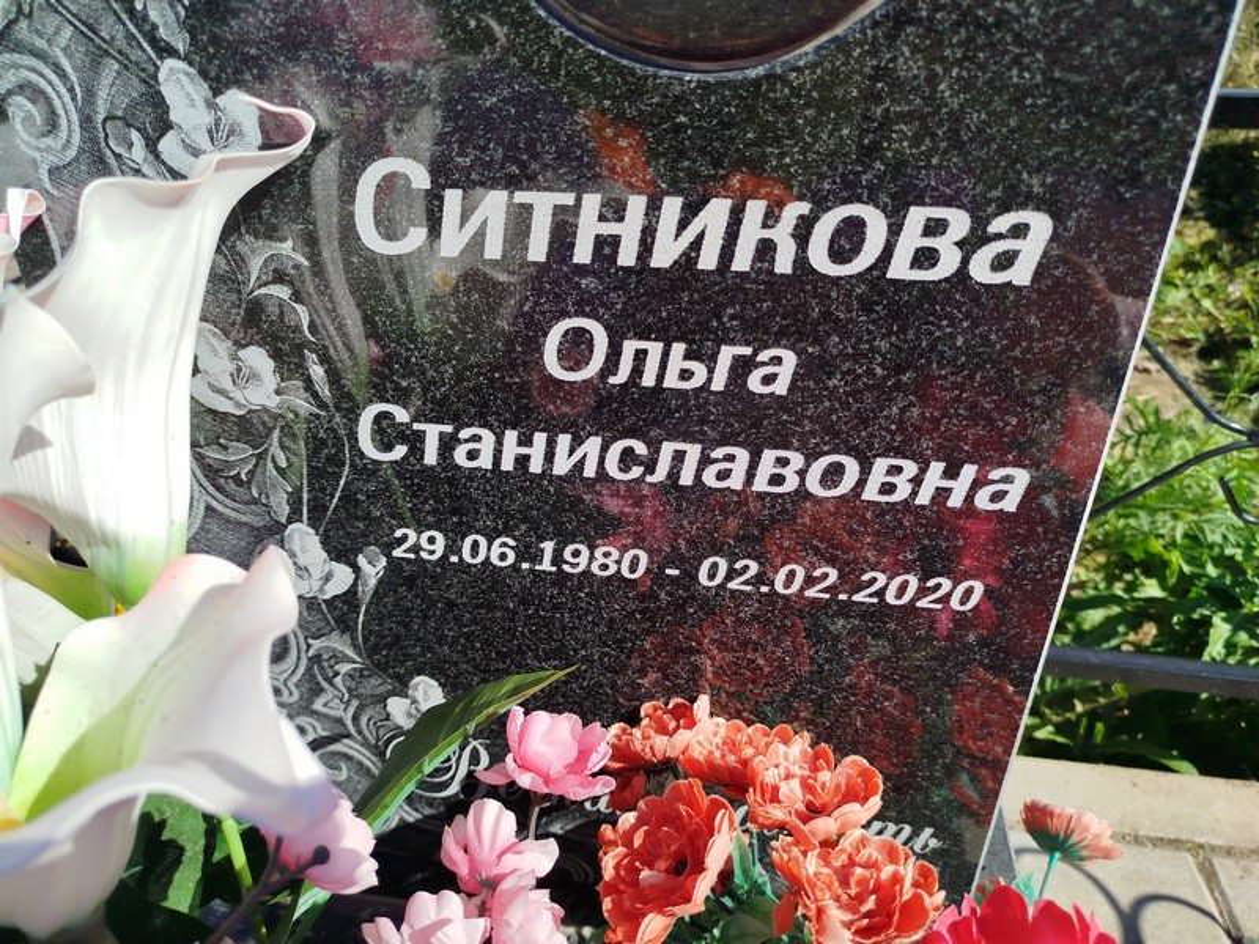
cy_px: 472
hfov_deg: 71.6
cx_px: 630
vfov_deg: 56.8
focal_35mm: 24
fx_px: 873
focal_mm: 5.31
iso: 50
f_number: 1.7
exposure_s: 1/1308
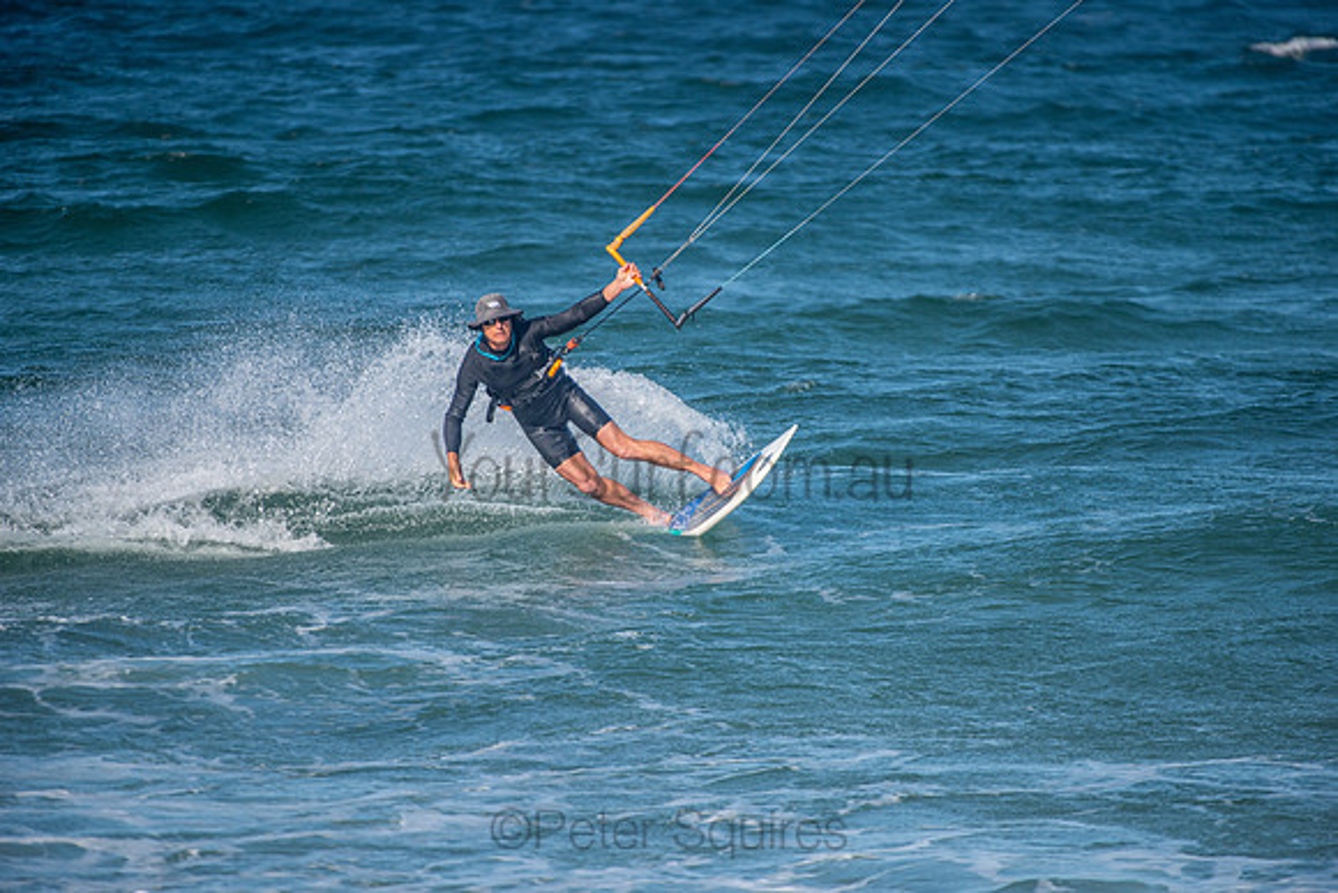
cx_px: 669
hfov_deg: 4.1
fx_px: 18587
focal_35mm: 500
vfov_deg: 2.8
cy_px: 446
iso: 250
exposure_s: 1/2000
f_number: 5.6
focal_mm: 500
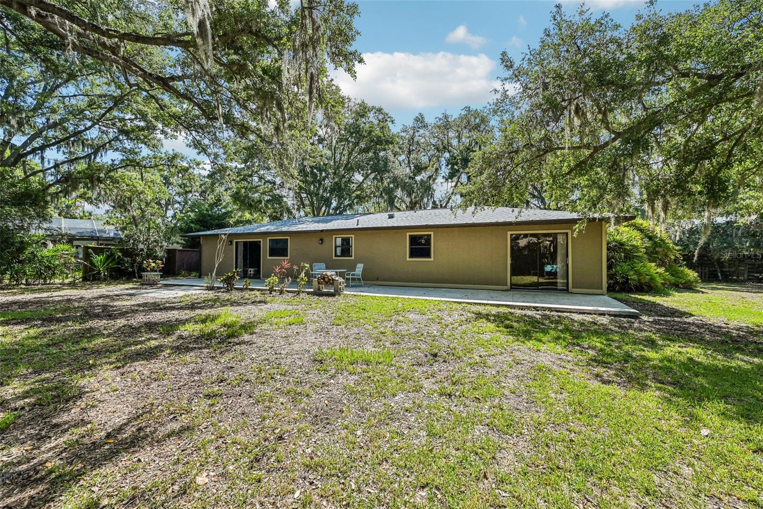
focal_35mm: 14
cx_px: 382
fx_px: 297
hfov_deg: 104.3
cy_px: 254
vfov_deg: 81.2
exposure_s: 1/640
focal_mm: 14
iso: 400
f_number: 8
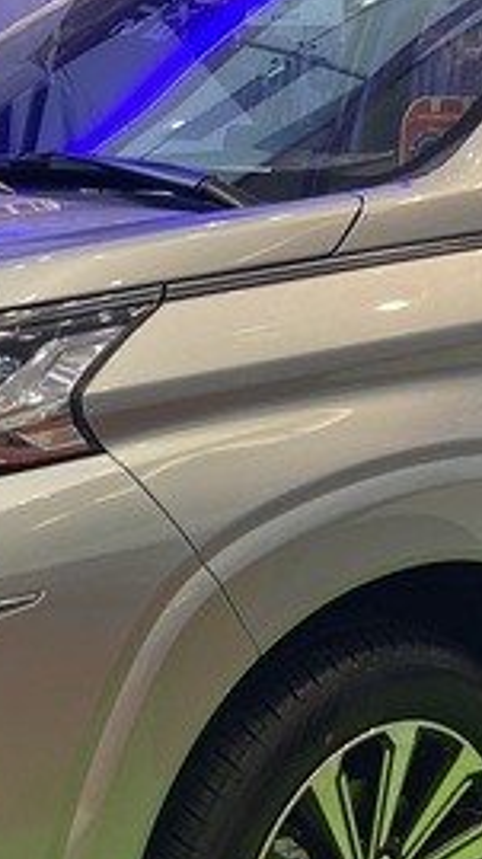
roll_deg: -0.7
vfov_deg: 29.3
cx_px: 329
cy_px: 493
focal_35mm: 72
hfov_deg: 16.7
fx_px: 1639
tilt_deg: -10.8
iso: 125
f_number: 1.8
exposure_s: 1/100
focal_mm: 4.25
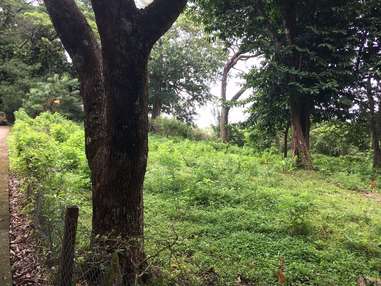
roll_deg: +0.0
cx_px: 190
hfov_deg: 61.7
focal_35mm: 29
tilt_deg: -0.9
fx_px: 319
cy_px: 143
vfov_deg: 48.2
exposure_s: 1/143
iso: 25
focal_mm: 4.15
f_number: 2.2
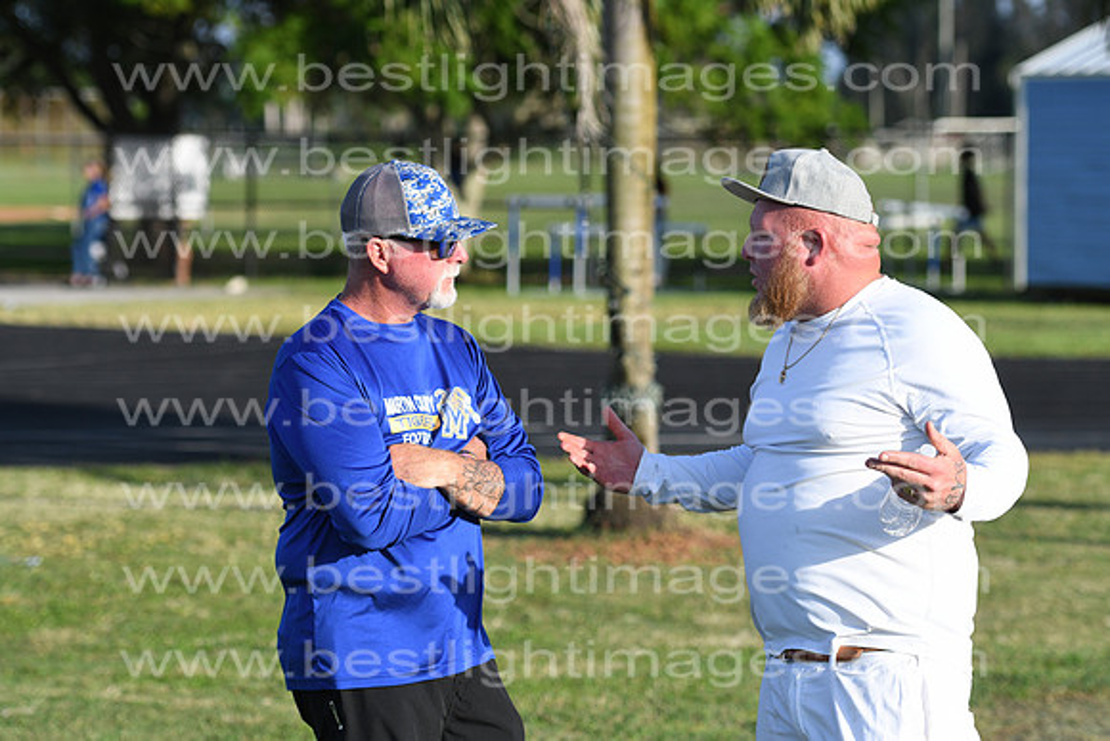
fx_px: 4256
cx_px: 555
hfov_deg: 14.9
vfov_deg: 9.9
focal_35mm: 138
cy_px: 370
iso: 200
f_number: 4
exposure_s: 1/2500
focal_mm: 92
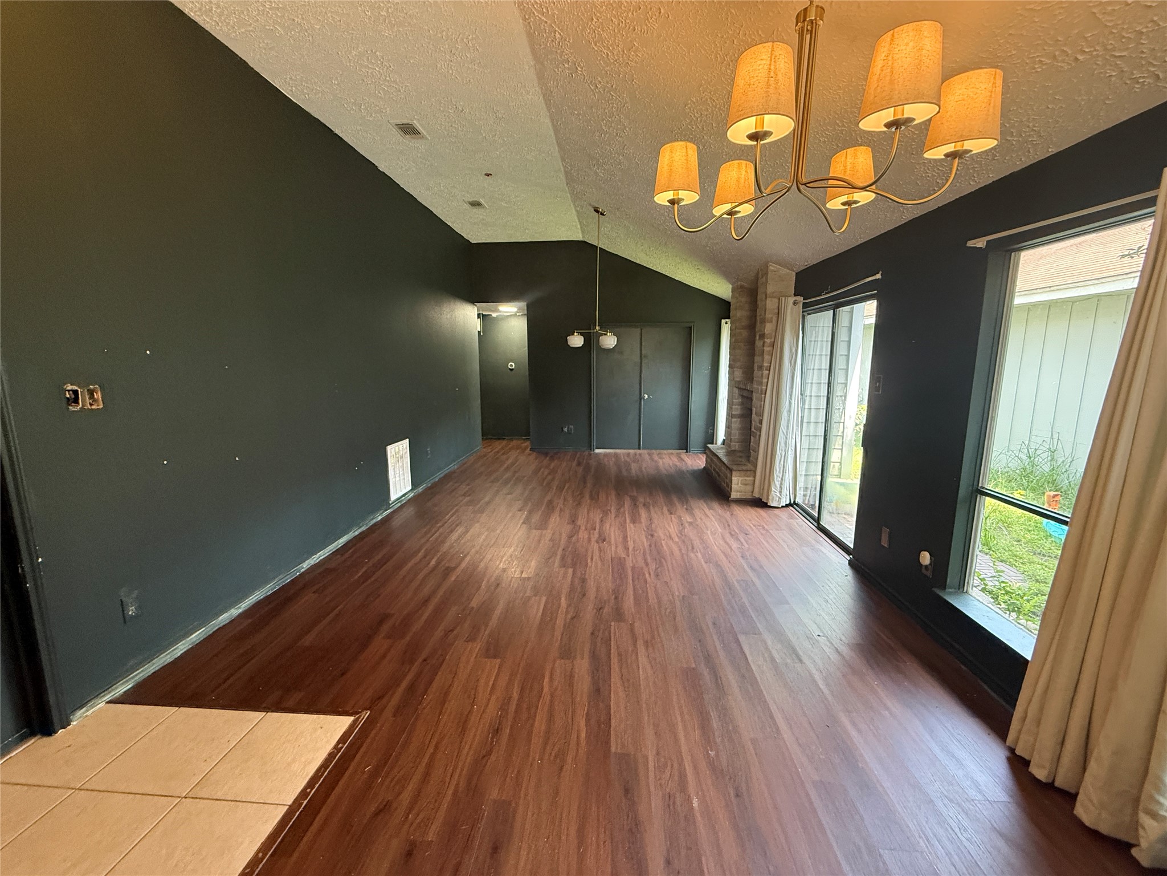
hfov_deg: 102.1
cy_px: 438
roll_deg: -0.1
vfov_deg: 85.7
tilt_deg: -8.4
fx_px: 472
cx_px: 584
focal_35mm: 14
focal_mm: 2.22
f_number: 2.2
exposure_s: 1/60
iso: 400
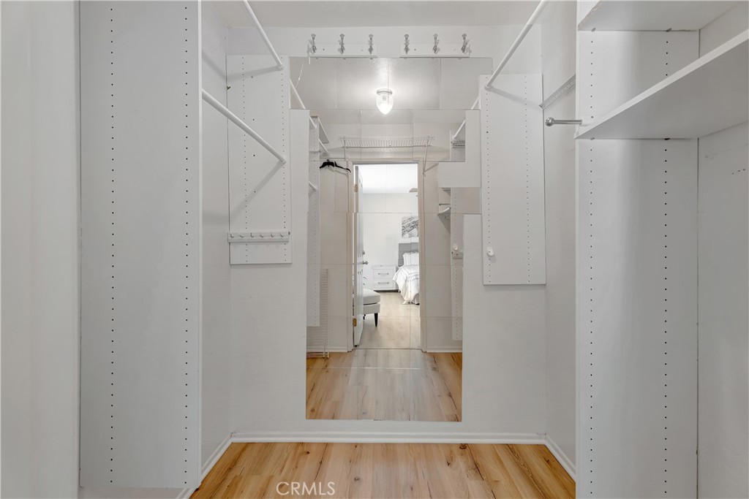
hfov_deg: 100.4
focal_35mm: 15
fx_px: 312
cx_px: 374
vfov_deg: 77.3
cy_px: 250
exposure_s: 1/8
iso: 100
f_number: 5.6
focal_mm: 10
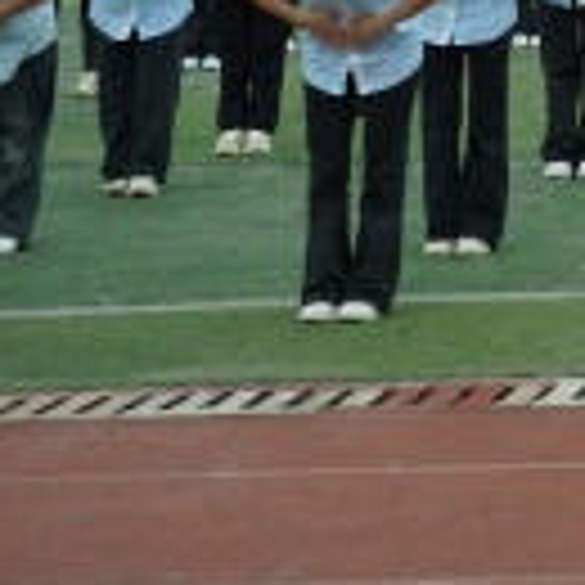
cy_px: -306
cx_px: 1084
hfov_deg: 9.2
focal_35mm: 180
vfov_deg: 9.4
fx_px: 3442
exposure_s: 1/250
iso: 250
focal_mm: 46
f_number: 4
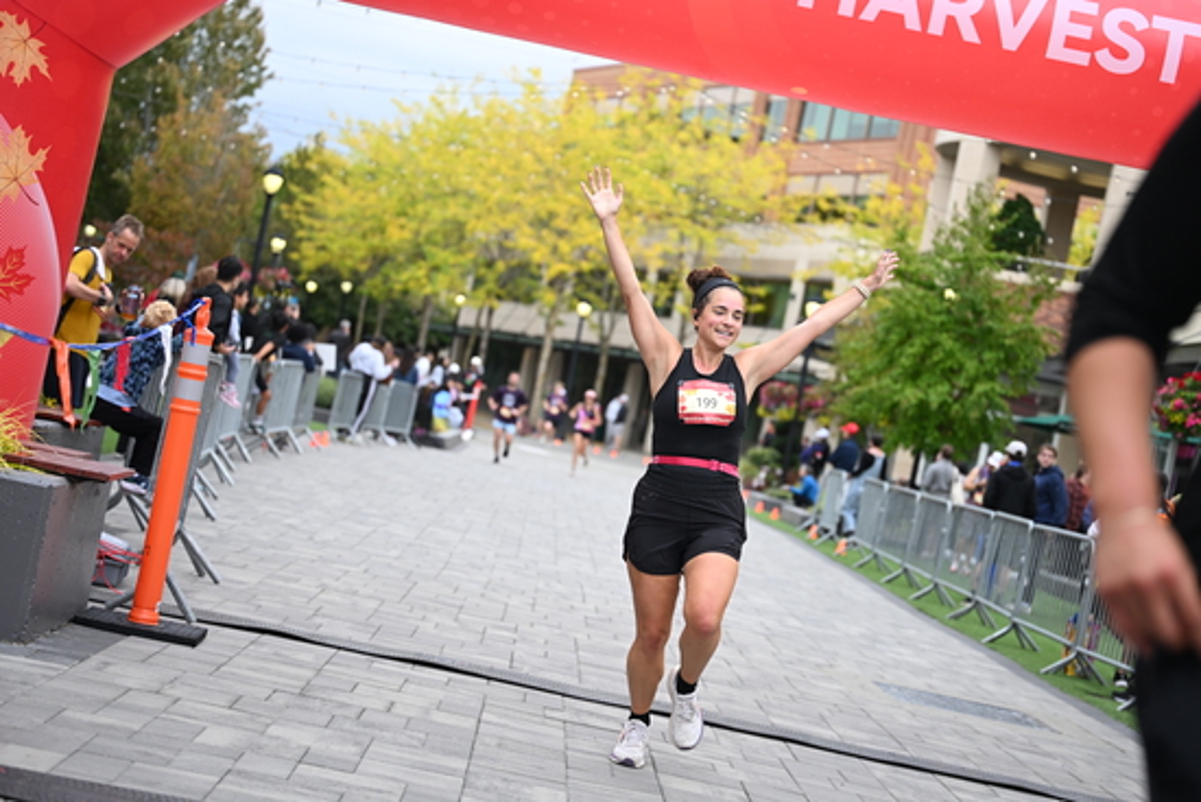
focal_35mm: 70
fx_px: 2336
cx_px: 600
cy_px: 401
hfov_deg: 28.8
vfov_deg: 19.5
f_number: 2.8
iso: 640
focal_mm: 70
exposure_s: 1/2000
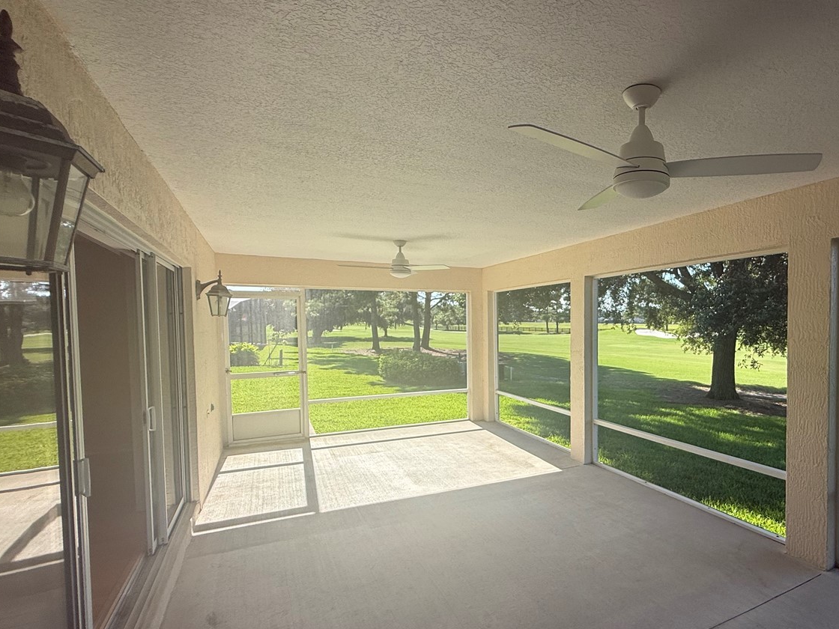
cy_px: 341
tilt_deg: -2.3
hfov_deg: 78.8
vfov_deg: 65.9
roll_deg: +1.1
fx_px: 485
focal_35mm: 20
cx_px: 566
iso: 50
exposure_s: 1/498
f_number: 2.2
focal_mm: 2.22
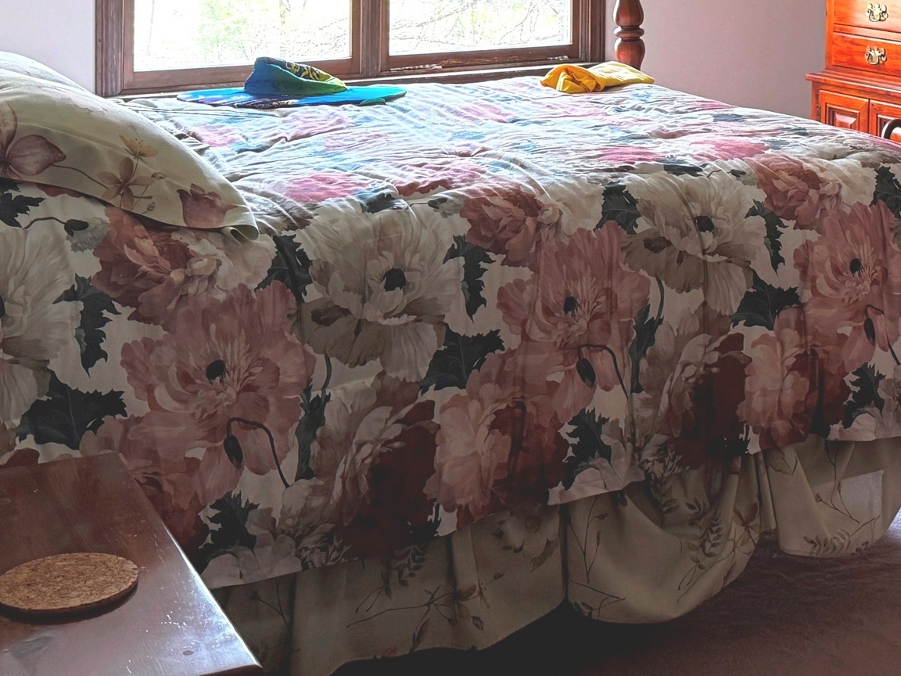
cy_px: -106
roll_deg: -0.4
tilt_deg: -1.8
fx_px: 1666
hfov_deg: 29.5
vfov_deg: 21.5
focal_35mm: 64
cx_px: 728
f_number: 1.78
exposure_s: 1/119
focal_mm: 6.76
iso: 200
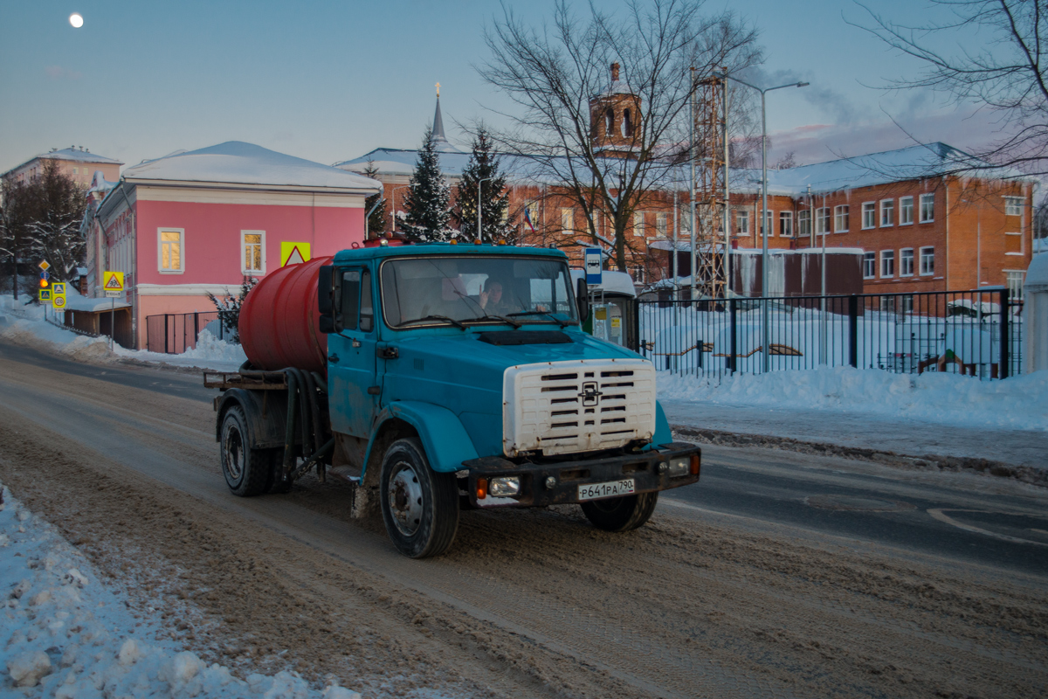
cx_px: 524
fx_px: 931
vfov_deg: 41.1
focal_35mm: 32
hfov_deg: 58.7
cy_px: 350
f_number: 2.8
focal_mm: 32
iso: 800
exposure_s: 1/400
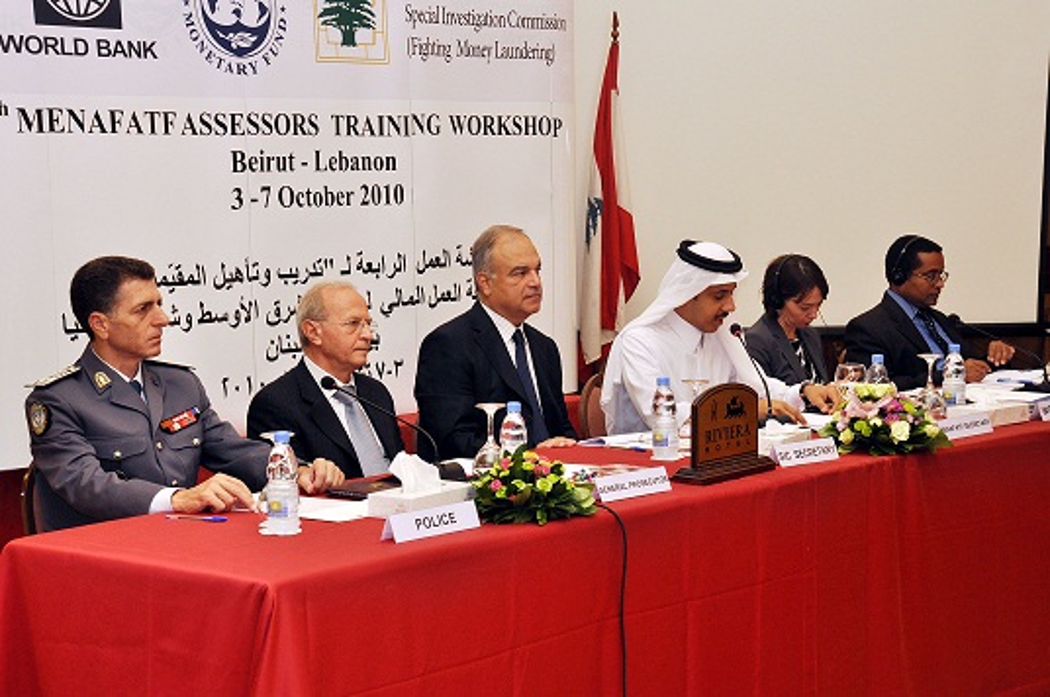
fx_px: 2185
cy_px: 348
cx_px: 525
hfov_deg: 27.0
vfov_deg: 18.1
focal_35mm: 75
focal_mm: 50
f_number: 6.3
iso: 400
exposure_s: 1/60
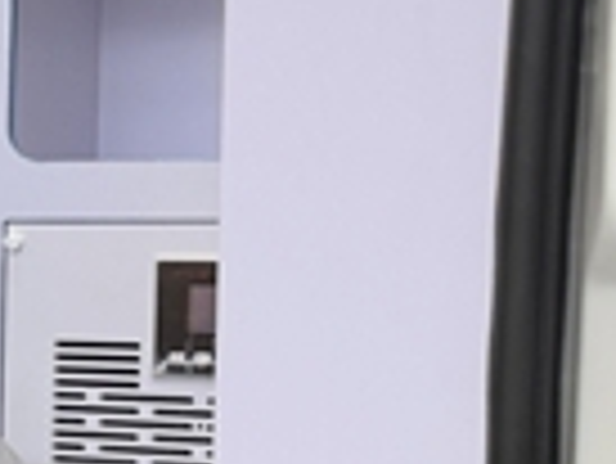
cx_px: -962
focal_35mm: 140
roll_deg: +1.3
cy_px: 405
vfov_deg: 10.6
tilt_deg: -5.1
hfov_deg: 11.2
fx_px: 2494
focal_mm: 6.76
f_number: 1.78
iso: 80
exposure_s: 1/71
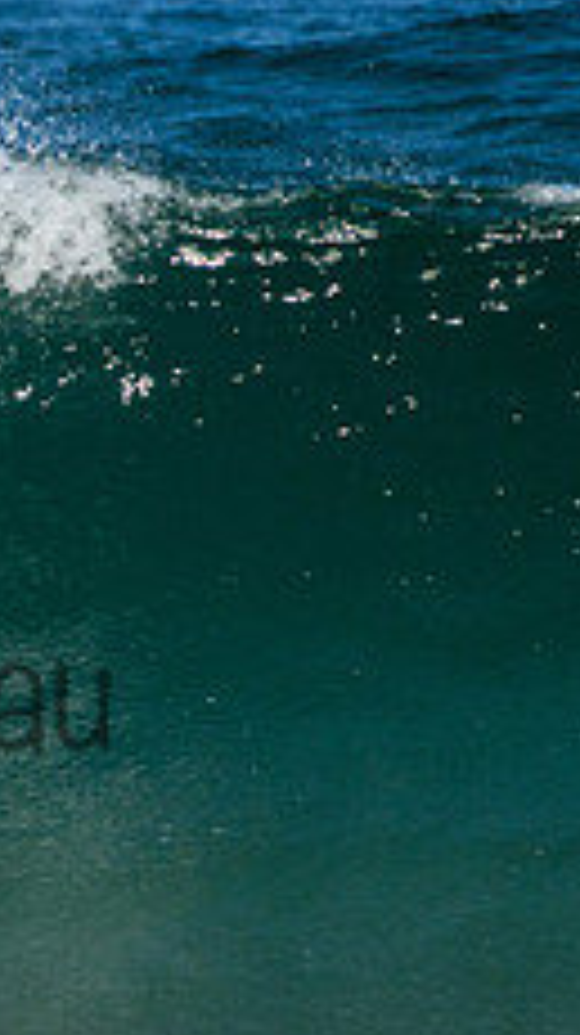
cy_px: 519
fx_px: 66667
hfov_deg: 0.5
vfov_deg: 0.9
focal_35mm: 2433
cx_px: -555
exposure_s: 1/2000
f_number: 11
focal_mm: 800
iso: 720
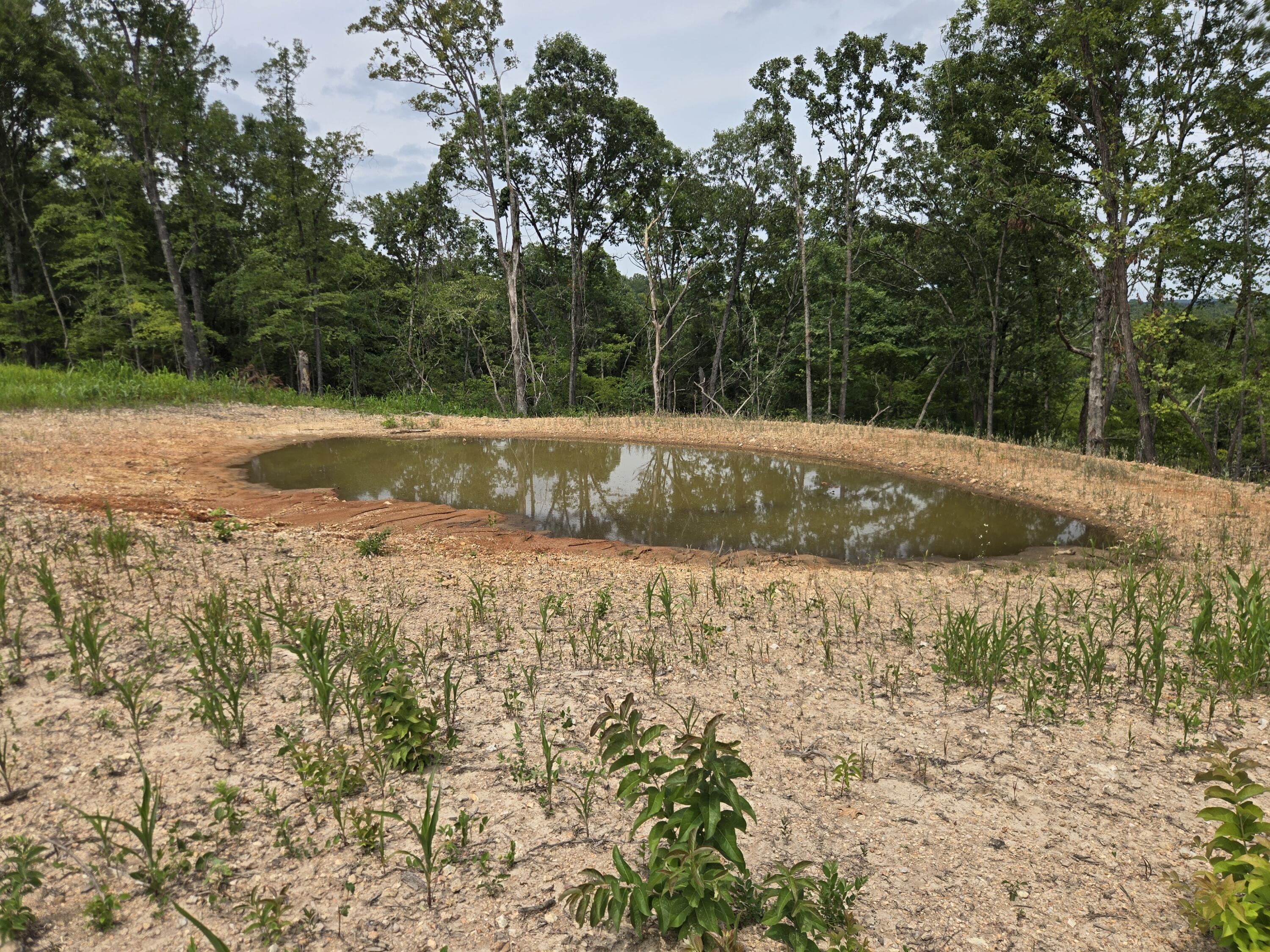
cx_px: 635
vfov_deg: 58.9
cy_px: 476
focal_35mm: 23
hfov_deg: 73.9
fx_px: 844
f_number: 1.8
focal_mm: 5.4
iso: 25
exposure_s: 1/1690
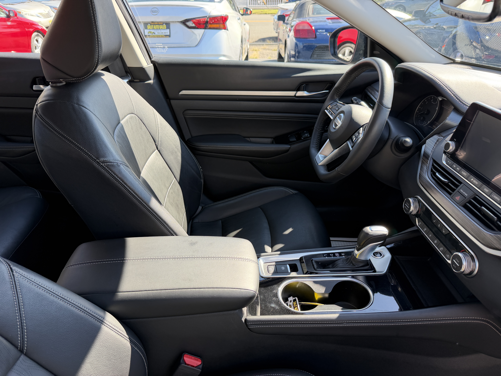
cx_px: 250
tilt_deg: -31.7
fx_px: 347
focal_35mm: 24
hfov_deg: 71.6
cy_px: 188
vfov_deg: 56.8
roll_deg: +1.2
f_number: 1.78
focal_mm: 6.76
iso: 80
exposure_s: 1/238
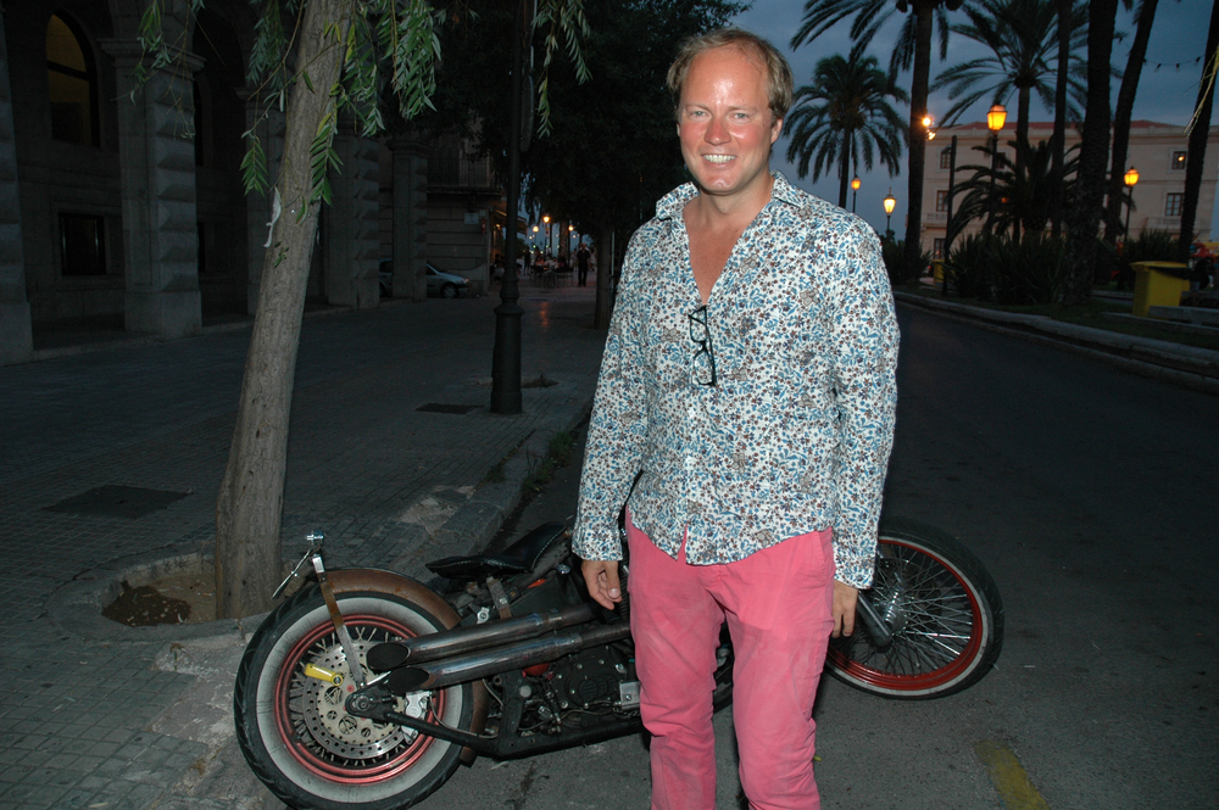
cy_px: 405
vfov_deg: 47.9
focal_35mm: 27
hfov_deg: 67.4
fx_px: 913
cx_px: 610
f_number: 5
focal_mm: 18
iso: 400
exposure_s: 1/60
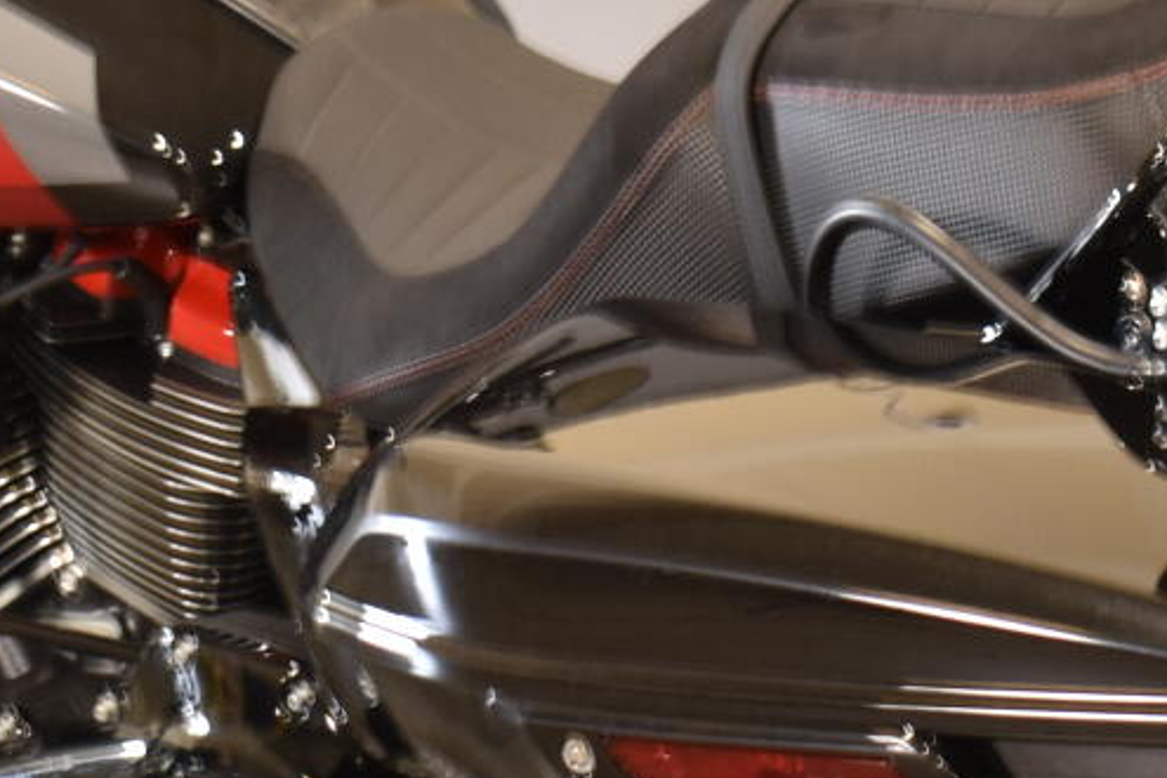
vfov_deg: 7.3
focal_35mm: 188
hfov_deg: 10.9
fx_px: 6095
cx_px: 672
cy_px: 270
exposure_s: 1/10
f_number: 4.2
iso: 400
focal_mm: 31
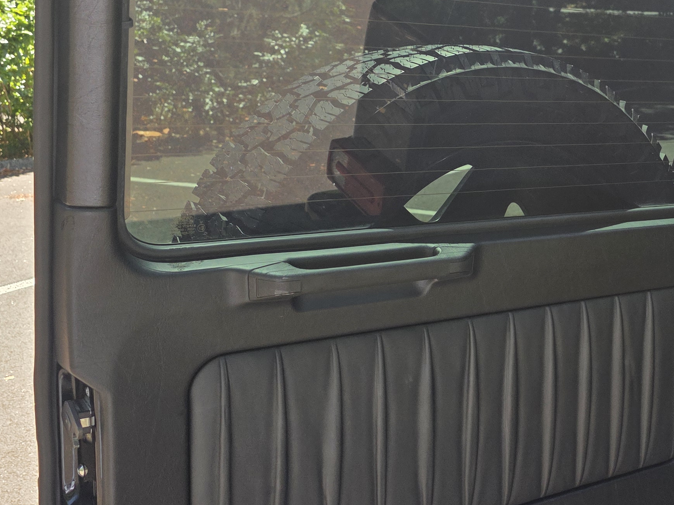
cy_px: 201
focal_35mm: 53
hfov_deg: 34.4
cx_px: 590
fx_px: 1032
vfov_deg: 27.5
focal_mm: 6.3
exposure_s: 1/359
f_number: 1.7
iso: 32
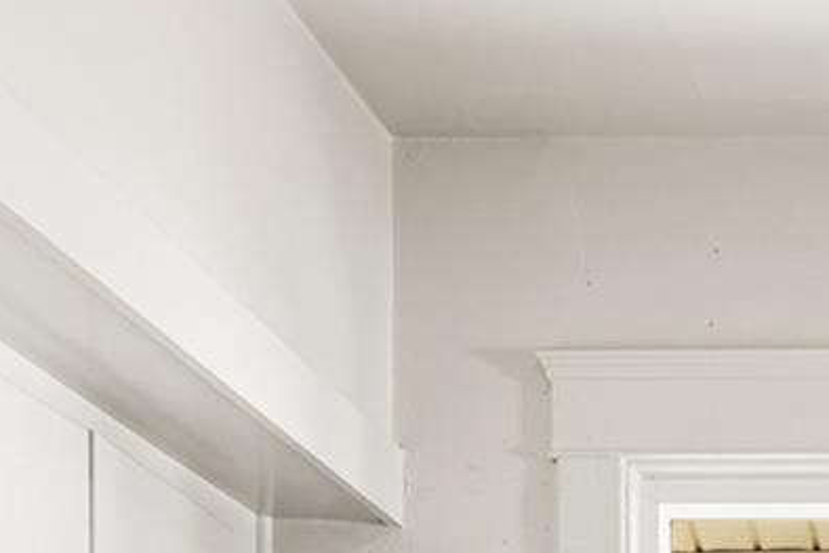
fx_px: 1544
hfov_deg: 25.8
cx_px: 1075
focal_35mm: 67
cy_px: 1070
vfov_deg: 16.2
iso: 200
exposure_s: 1/2
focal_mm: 16.5
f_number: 8
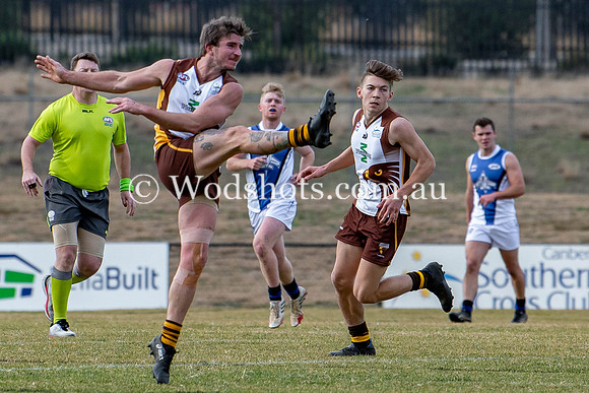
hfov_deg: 2.6
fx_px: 13151
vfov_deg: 1.7
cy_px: 169
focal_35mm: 804
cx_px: 341
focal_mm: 200
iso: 400
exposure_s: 1/1600
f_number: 3.5
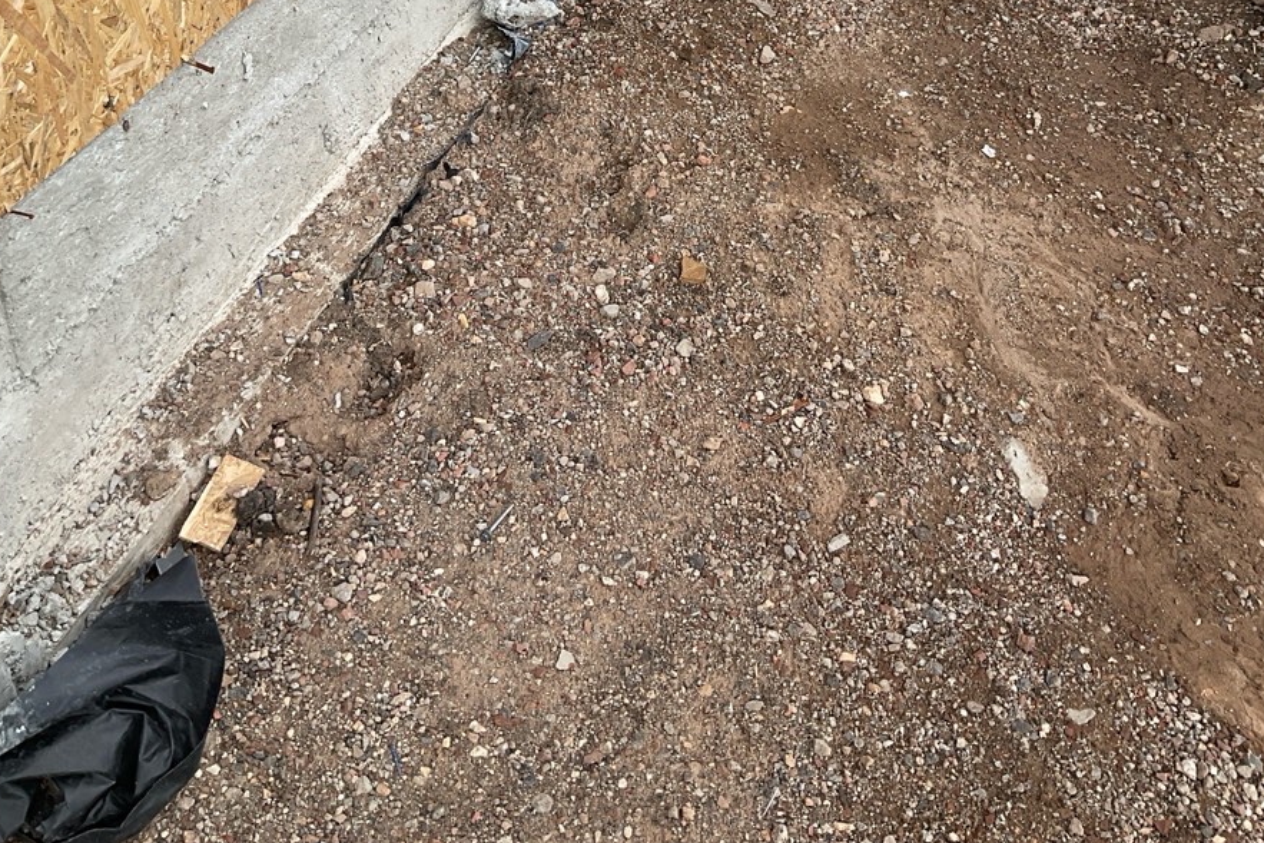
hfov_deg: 47.4
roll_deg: -0.1
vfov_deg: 30.5
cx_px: 623
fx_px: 1440
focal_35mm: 41
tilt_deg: -29.4
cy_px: 10
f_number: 1.8
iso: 16
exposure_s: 1/627
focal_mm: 3
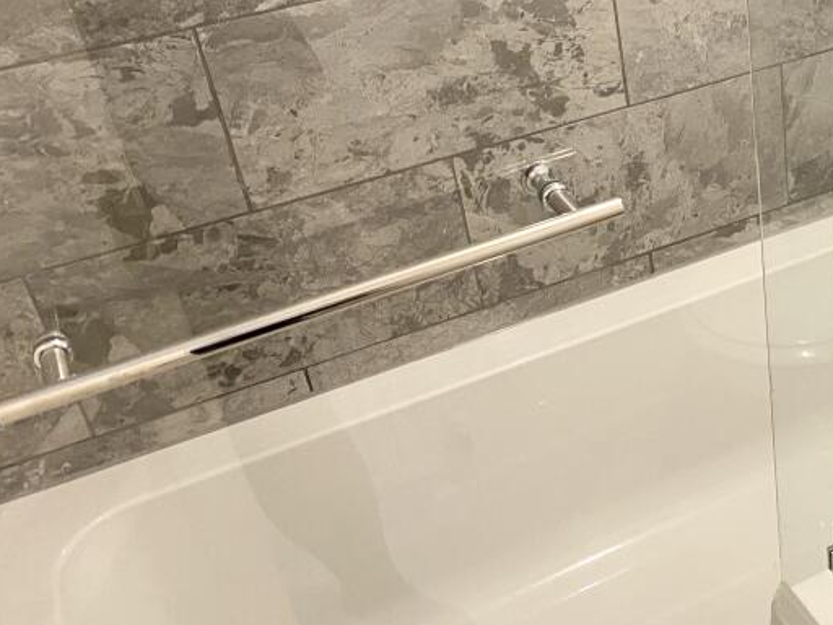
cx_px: 802
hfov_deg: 34.1
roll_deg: +3.9
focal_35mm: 52
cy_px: 207
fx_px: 1251
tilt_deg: -32.4
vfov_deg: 27.9
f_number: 1.8
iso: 250
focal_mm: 4.25
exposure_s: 1/50
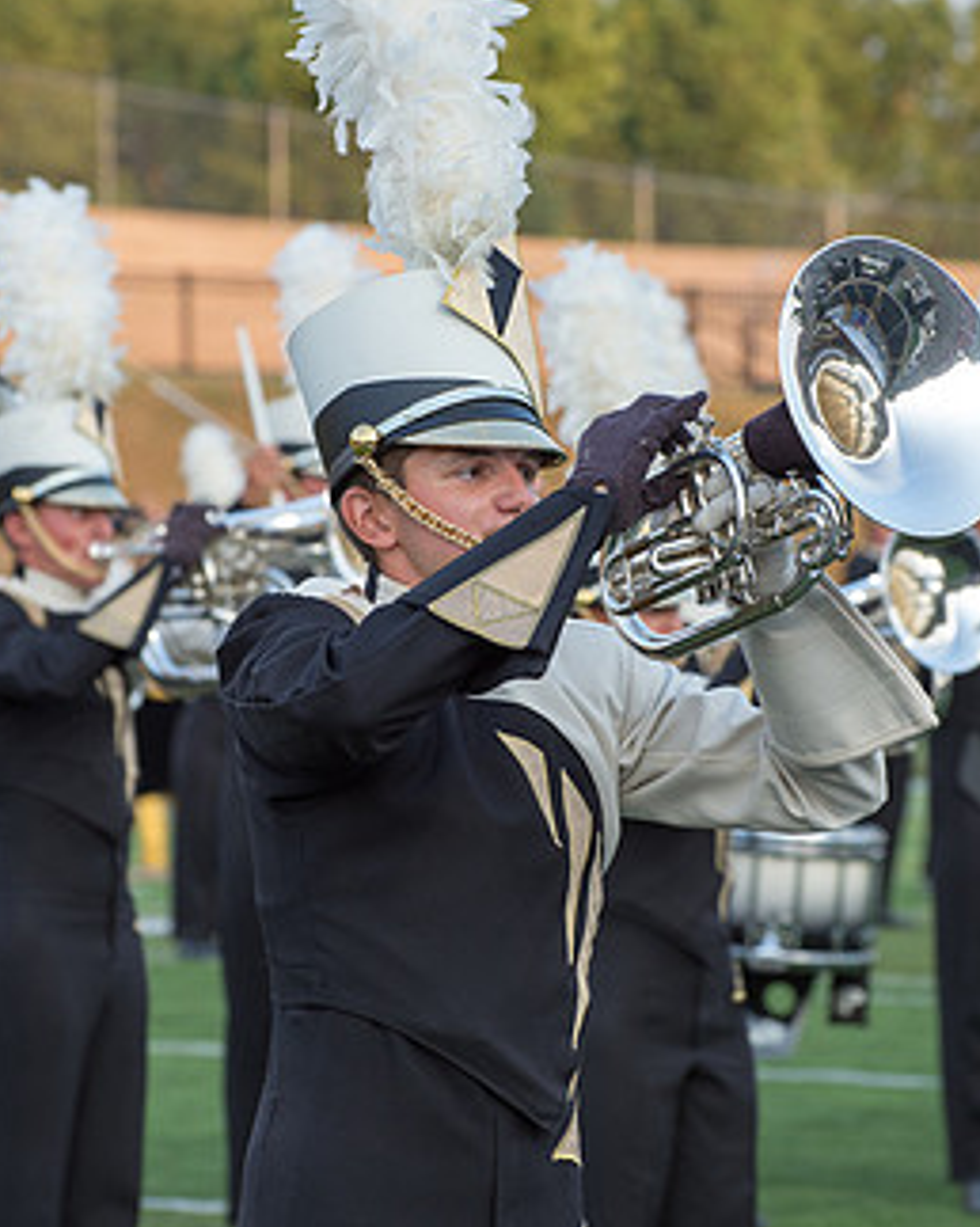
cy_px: 593
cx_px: 542
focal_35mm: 245
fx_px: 8891
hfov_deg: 6.3
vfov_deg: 7.9
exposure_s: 1/200
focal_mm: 140
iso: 640
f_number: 7.1
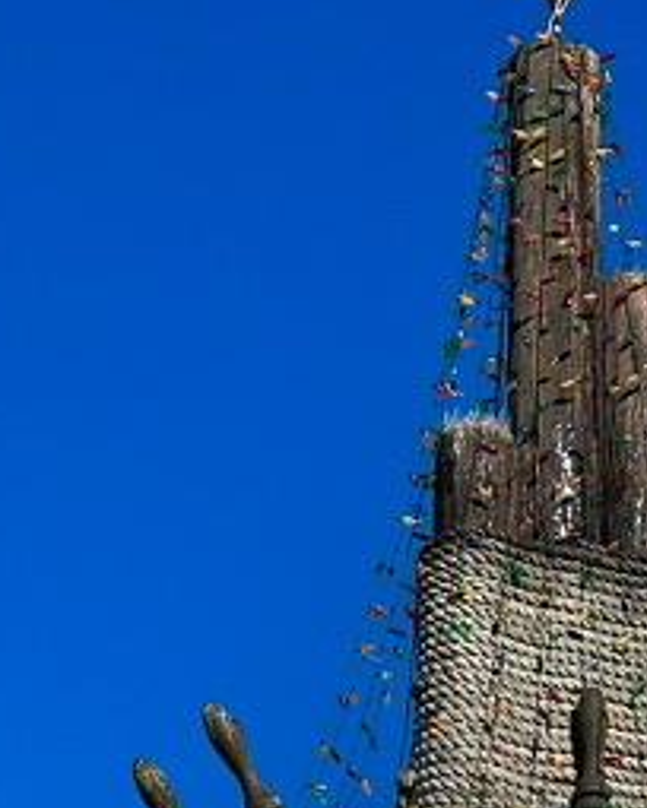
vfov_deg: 9.9
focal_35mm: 188
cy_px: 1261
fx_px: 4500
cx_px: 565
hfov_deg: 8.2
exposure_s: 1/8900
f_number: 1.8
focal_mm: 6.86
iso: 64
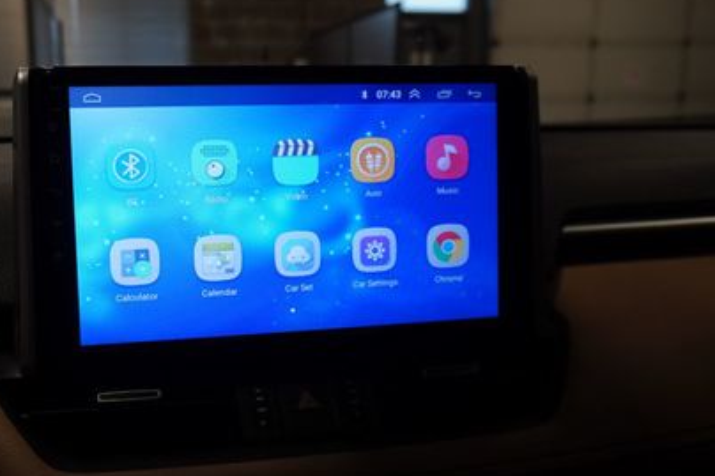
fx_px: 754
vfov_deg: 35.0
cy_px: 251
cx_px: 242
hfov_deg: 49.9
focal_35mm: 38
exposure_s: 1/60
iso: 125
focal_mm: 16
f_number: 4
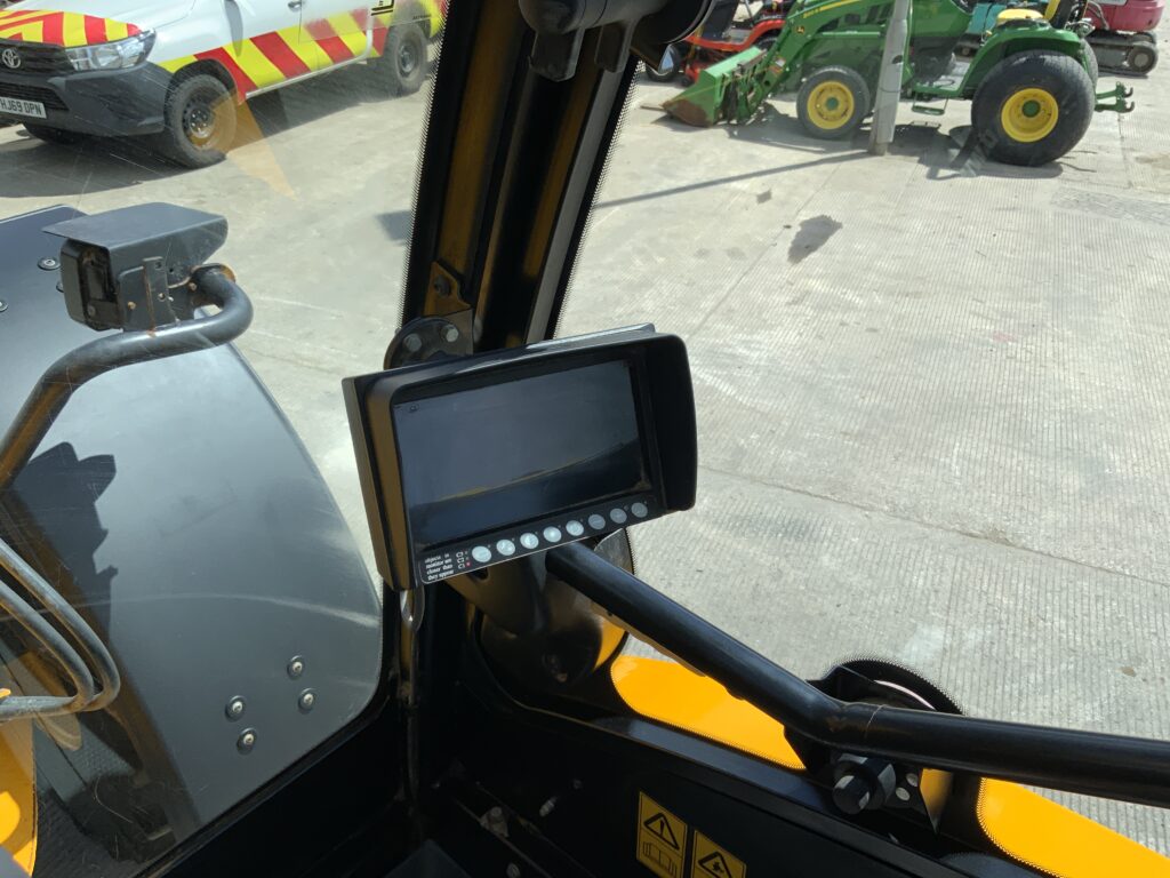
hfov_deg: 61.7
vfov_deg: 48.2
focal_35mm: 29
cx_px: 585
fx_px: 980
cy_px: 439
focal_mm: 3
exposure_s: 1/1221
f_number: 1.8
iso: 16
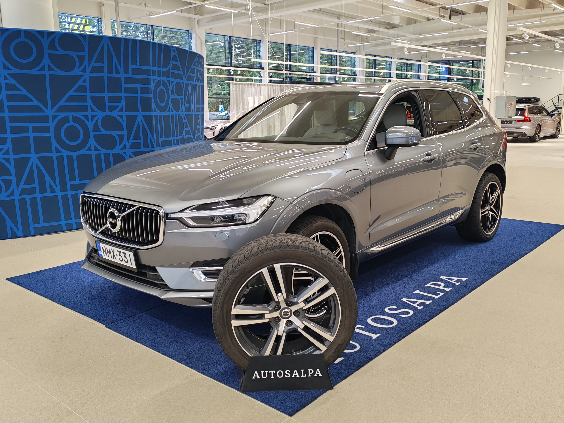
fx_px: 538
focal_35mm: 33
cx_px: 282
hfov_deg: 55.4
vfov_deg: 42.9
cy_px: 212
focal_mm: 6.12
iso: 400
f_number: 1.9
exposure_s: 1/100
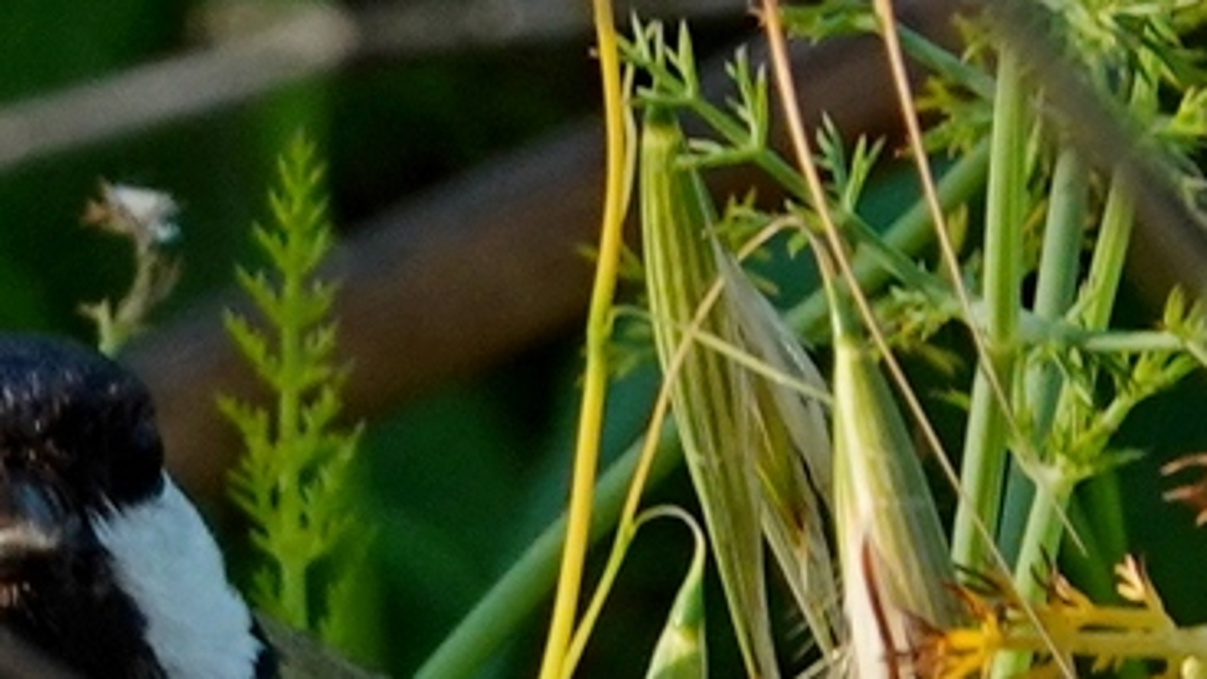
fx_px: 87469
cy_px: 1269
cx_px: -843
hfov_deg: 0.8
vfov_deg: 0.4
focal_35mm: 2733
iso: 100
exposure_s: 1/125
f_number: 6.3
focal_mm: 220
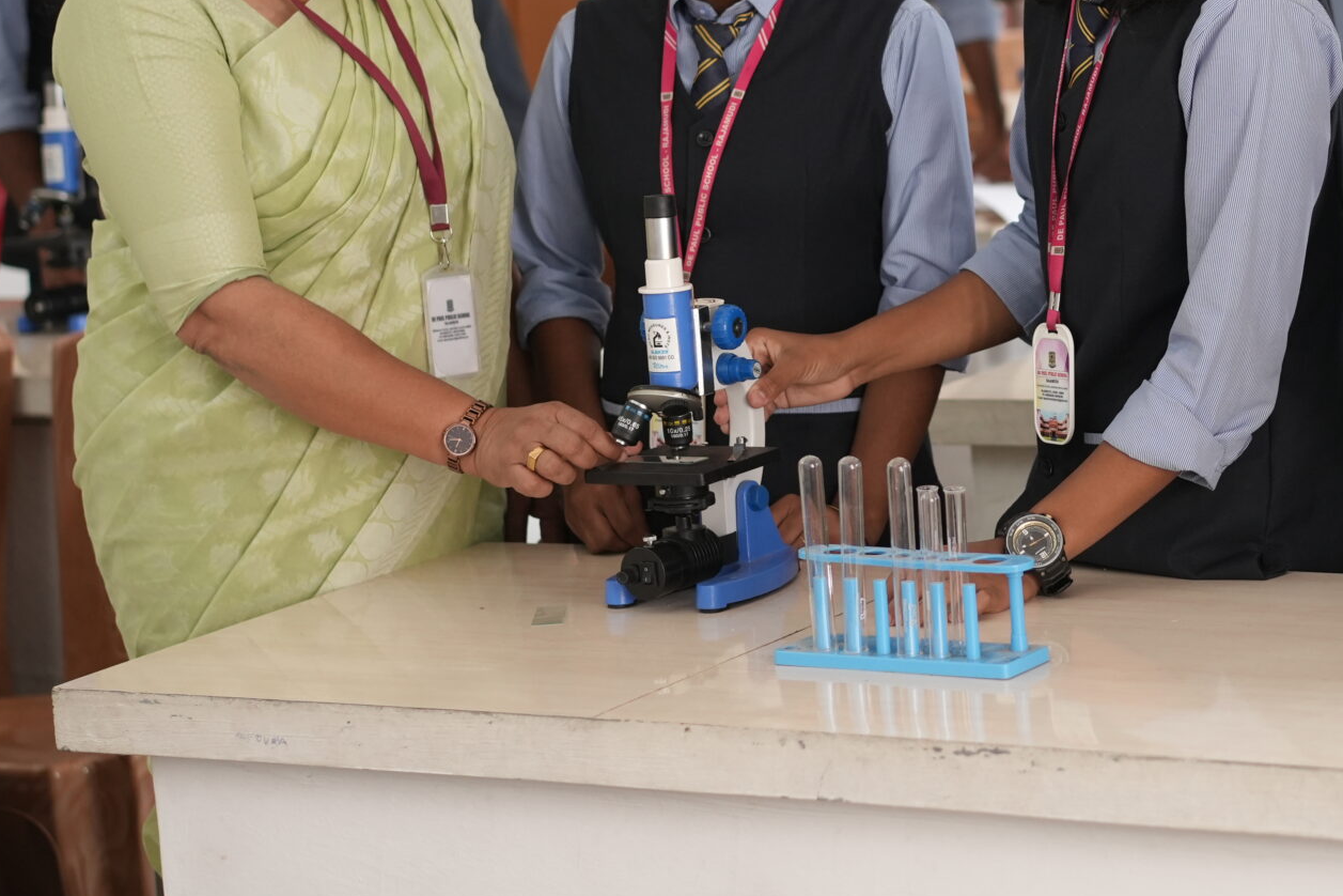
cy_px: 207
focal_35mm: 112
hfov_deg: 18.1
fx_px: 4178
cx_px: 1044
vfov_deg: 12.2
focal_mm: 55
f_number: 2.8
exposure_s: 1/100
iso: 1000
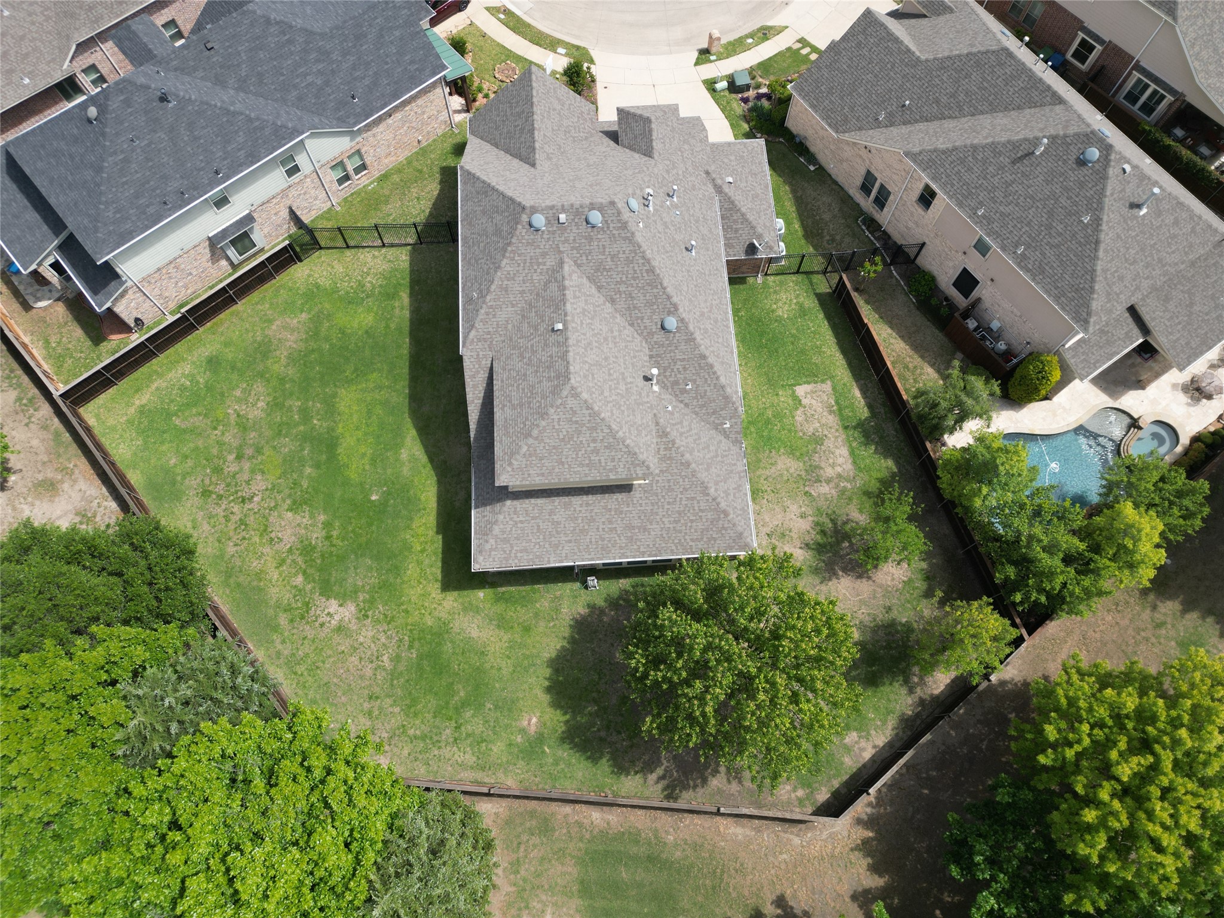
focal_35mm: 24
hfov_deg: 71.6
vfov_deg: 56.8
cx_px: 612
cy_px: 459
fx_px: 849
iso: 110
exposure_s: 1/1500
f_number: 1.7
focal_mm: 6.72
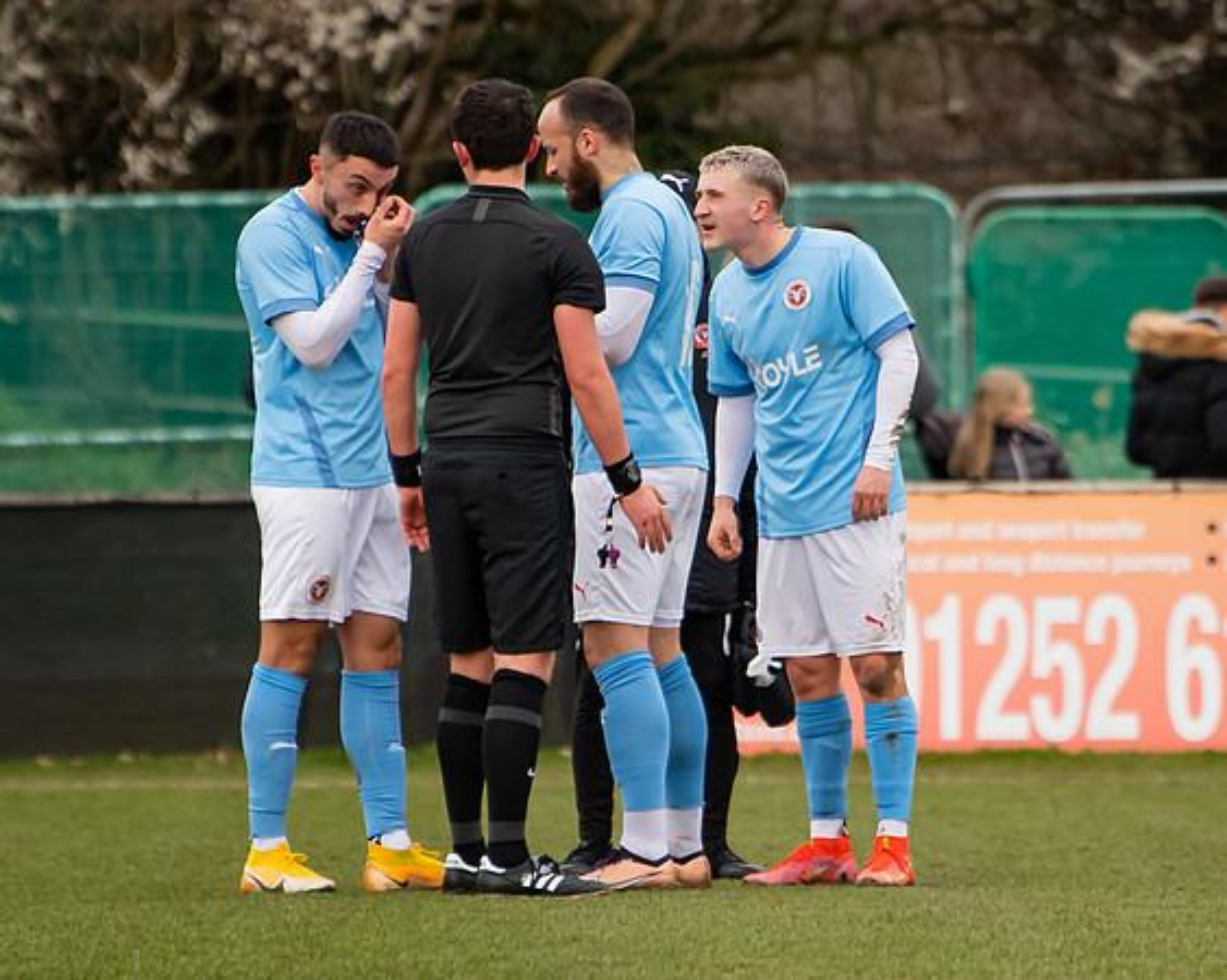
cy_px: 535
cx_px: 783
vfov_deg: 2.5
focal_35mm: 619
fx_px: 22476
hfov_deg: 3.1
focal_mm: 280
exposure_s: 1/1600
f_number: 4
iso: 800
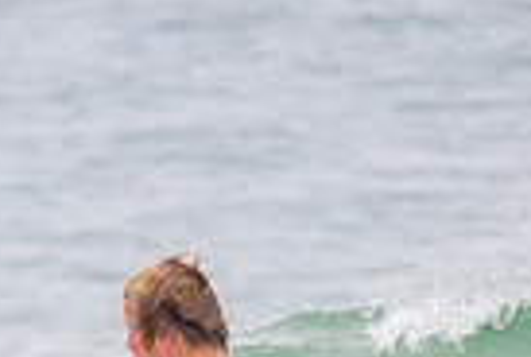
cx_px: 132
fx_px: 49934
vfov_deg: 0.4
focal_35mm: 3378
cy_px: 460
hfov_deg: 0.6
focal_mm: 800
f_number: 11
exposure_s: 1/2000
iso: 1600
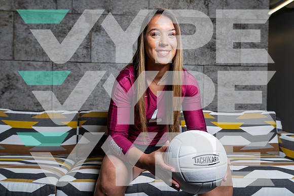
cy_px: 98
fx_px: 278
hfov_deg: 55.8
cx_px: 147
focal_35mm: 34
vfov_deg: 38.9
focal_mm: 34
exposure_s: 1/125
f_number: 5.6
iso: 100
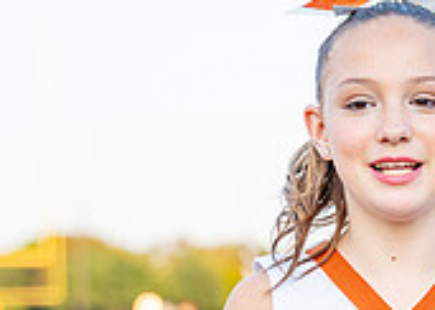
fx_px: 3384
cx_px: 362
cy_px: 439
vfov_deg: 5.2
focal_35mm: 274
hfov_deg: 7.3
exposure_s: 1/800
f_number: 2.8
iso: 200
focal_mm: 65.1
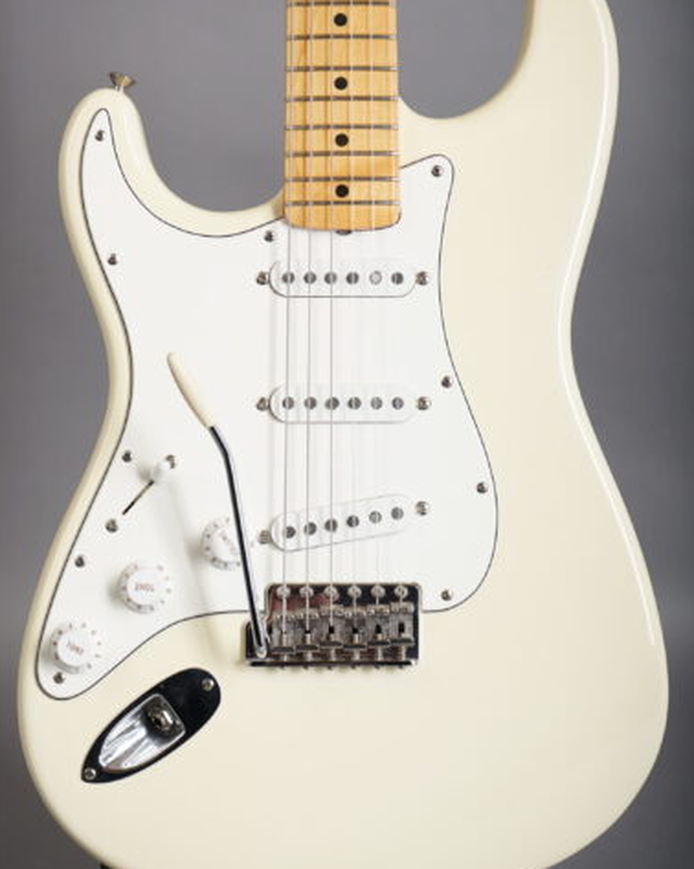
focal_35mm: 80
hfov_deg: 19.2
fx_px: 2055
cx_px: 344
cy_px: 410
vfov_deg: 23.9
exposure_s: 1/160
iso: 160
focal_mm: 70
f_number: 8
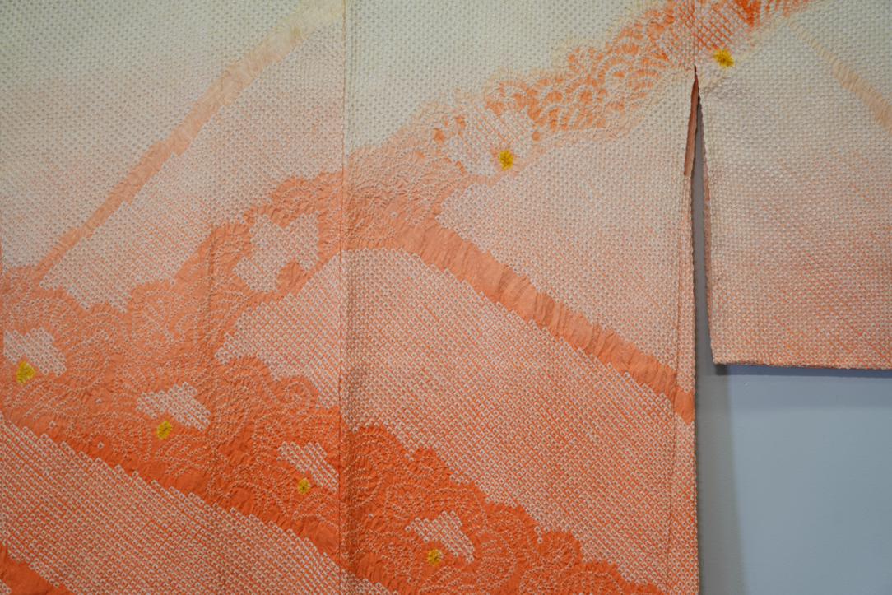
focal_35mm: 98
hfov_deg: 20.8
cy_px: 298
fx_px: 2428
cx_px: 446
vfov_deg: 14.0
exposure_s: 1/100
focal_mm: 98
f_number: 4
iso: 500
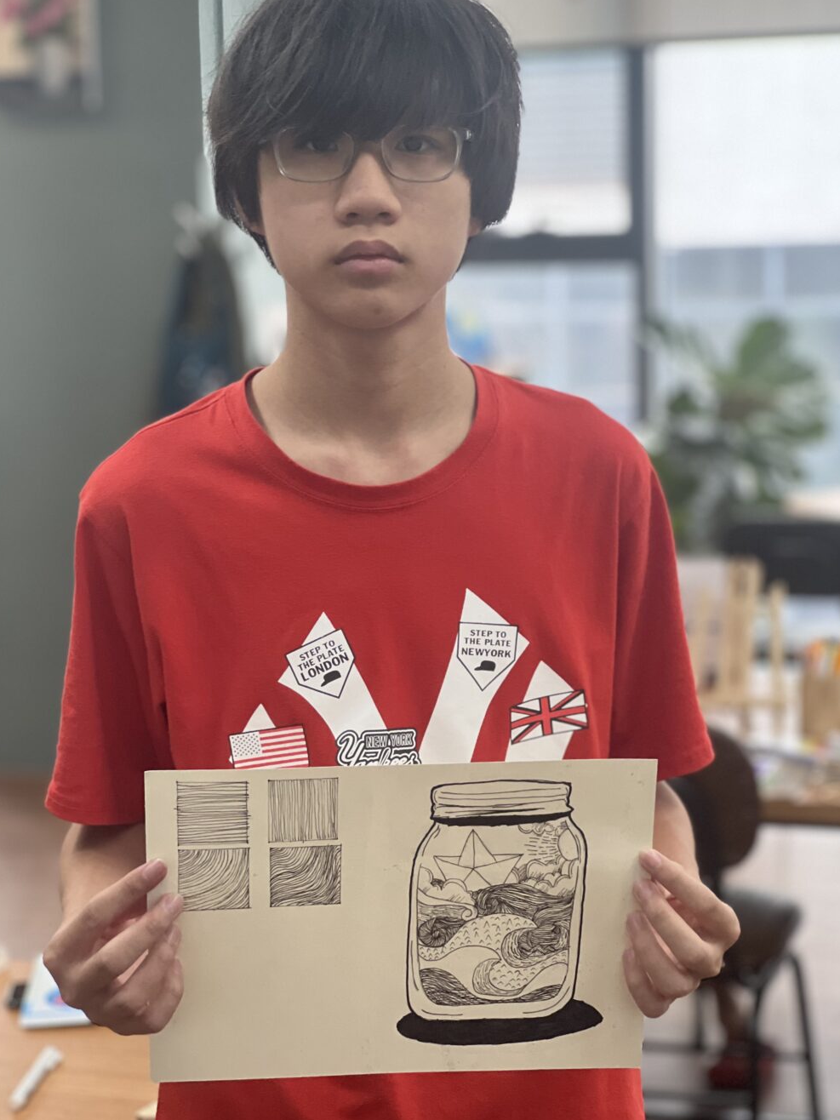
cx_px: 420
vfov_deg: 25.0
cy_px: 562
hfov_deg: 18.9
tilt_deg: -7.1
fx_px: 2524
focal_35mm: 78
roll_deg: +0.6
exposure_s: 1/111
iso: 250
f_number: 2.8
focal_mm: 9
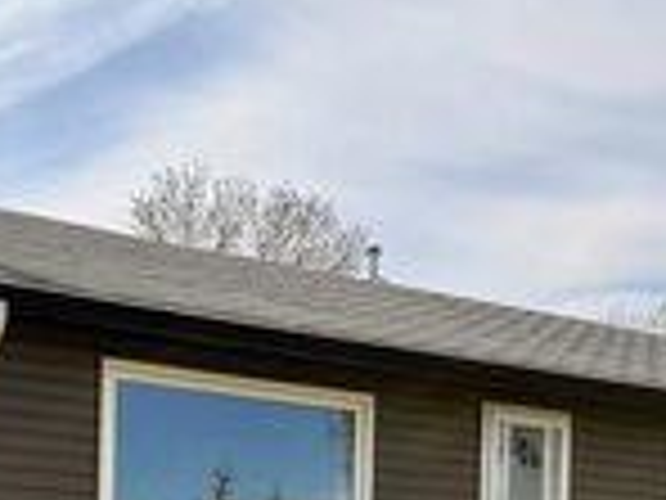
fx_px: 1558
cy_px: 592
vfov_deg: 17.4
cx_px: 140
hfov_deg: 23.8
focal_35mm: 81
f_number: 1.78
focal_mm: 6.76
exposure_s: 1/6711
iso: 80
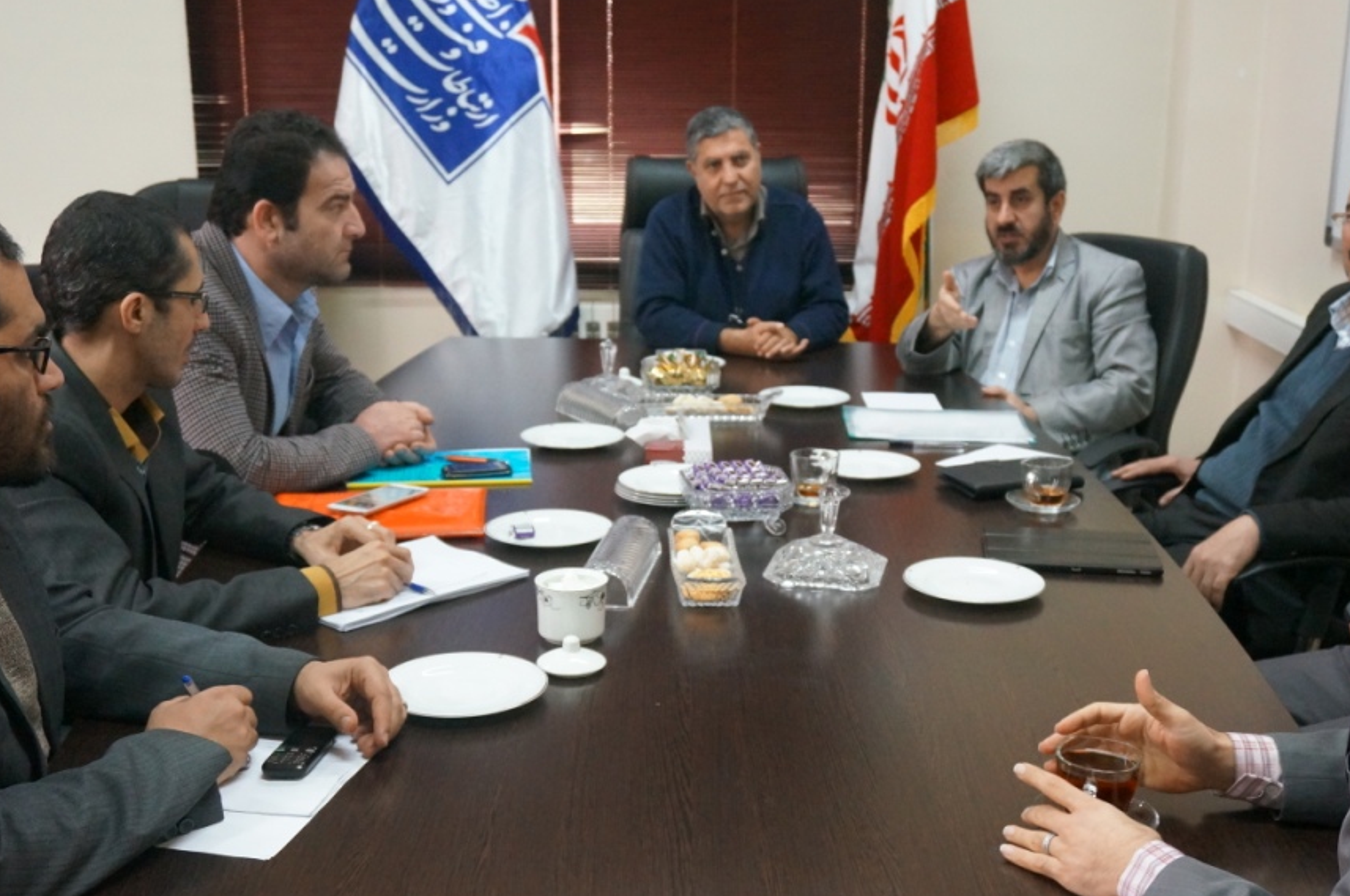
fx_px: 1610
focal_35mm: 43
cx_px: 737
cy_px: 496
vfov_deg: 31.1
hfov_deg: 45.4
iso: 3200
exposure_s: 1/60
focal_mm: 24
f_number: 4.5
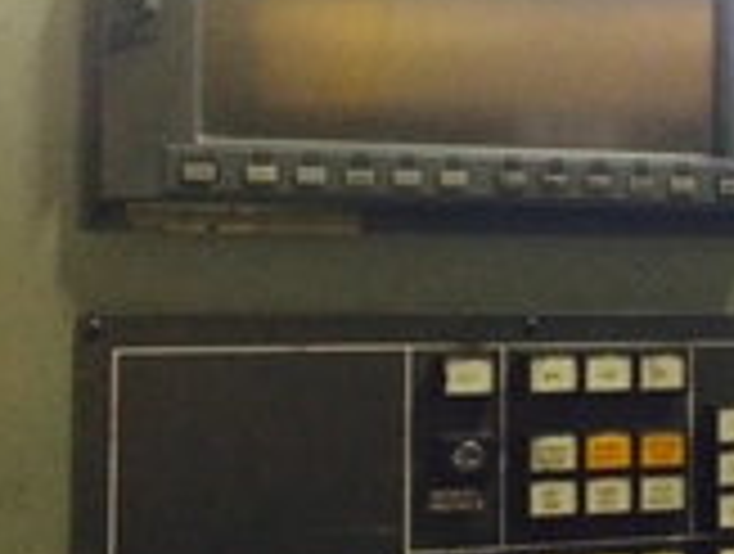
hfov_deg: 26.8
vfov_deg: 20.8
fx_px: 1509
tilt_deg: +3.0
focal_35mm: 71
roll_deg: +1.4
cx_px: 594
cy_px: 248
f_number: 2.2
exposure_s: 1/15
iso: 320
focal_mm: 4.15
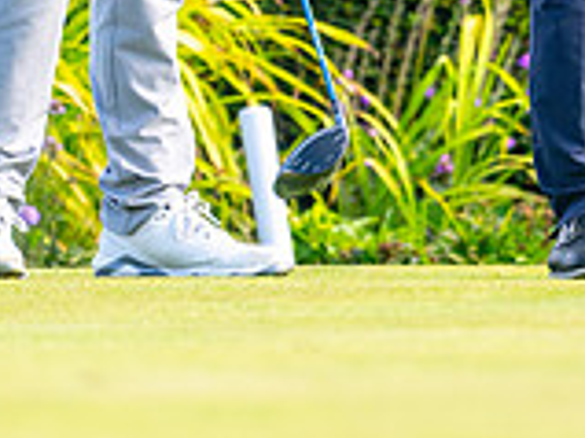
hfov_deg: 1.6
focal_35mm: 1228
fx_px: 20737
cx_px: 416
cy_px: -350
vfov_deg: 1.2
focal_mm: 300
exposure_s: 1/1000
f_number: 4
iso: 320
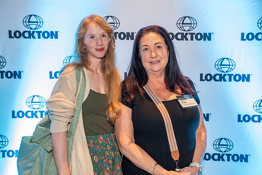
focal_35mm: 43
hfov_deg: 45.4
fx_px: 313
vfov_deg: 31.2
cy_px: 88
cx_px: 131
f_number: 4
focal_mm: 43
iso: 5000
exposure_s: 1/160
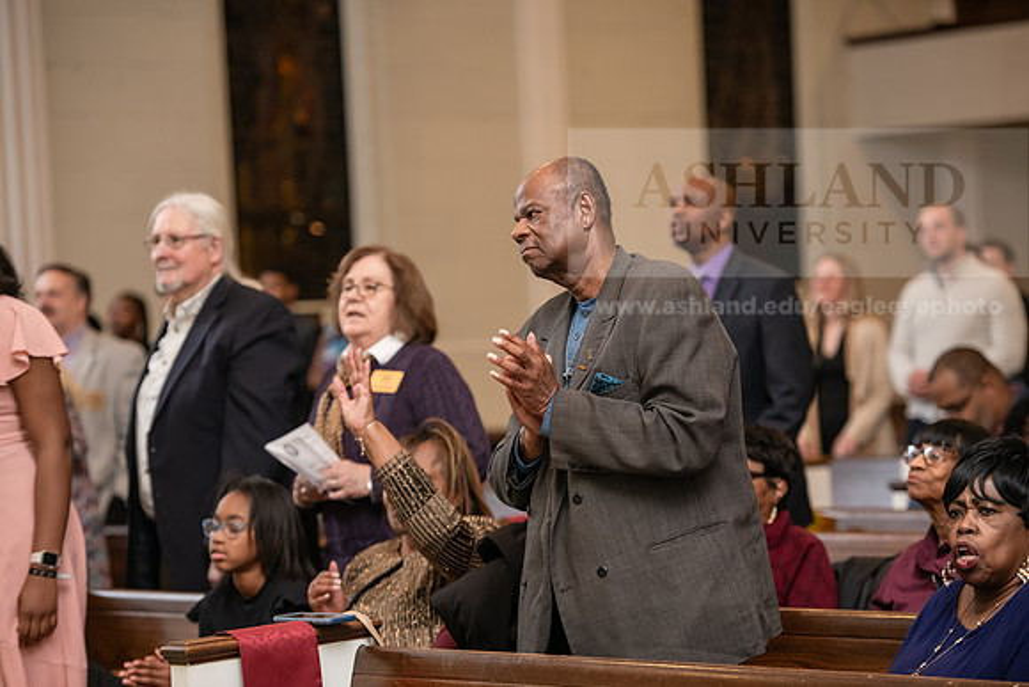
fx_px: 3488
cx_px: 514
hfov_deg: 16.8
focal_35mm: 122
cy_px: 344
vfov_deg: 11.2
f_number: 3.2
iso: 1600
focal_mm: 122
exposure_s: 1/160
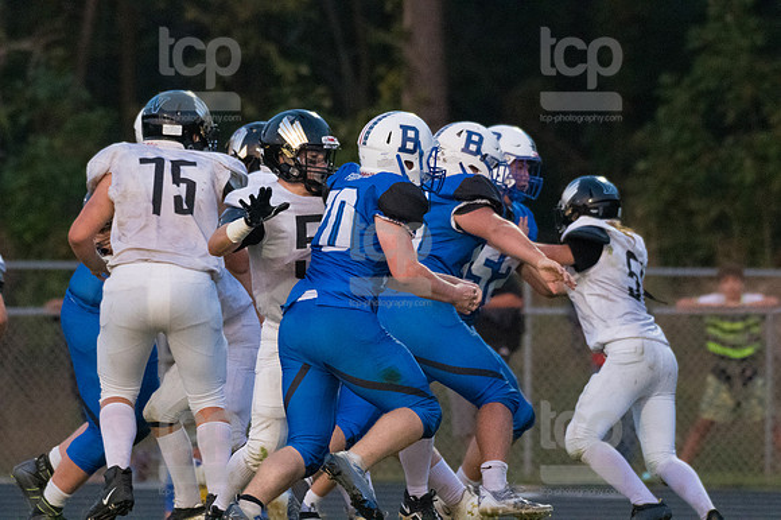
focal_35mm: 450
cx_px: 390
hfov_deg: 4.6
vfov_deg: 3.1
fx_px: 9757
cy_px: 260
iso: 6400
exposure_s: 1/1600
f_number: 5.6
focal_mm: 300
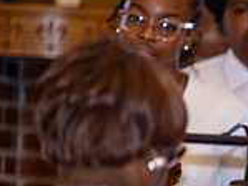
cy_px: 179
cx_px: 657
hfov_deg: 3.5
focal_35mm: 548
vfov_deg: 2.7
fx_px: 3929
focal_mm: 105
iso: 100
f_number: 1.4
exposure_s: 1/100
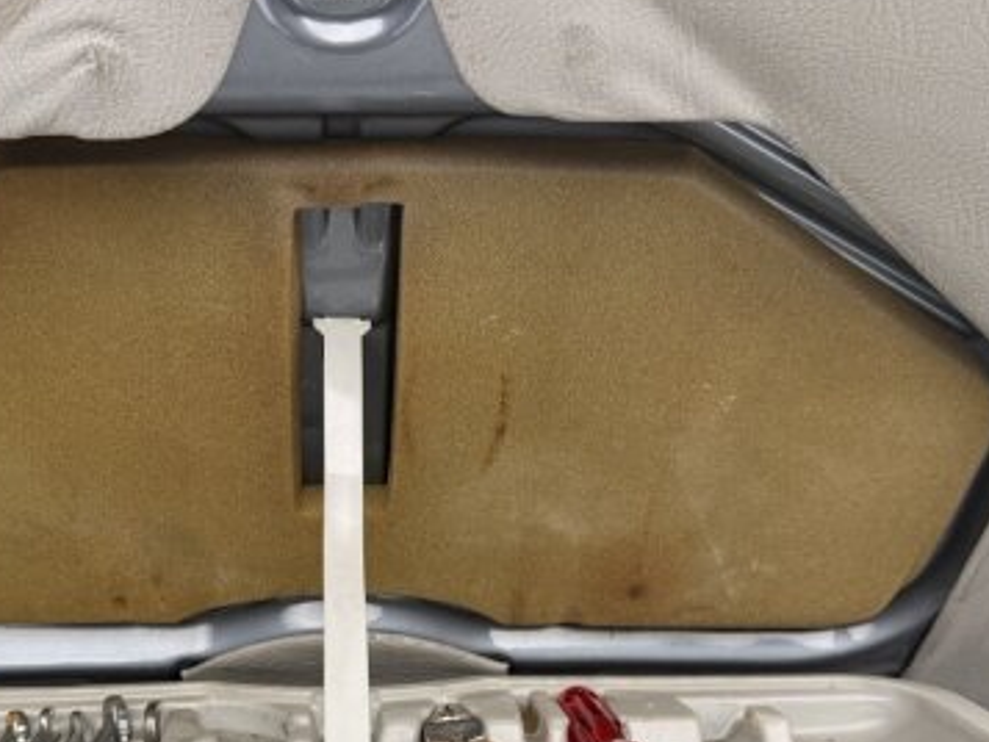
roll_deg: -0.3
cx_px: 360
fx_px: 1229
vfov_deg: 32.4
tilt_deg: -22.6
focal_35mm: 43
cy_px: 623
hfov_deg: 43.4
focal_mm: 6.76
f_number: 1.78
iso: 200
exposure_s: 1/49
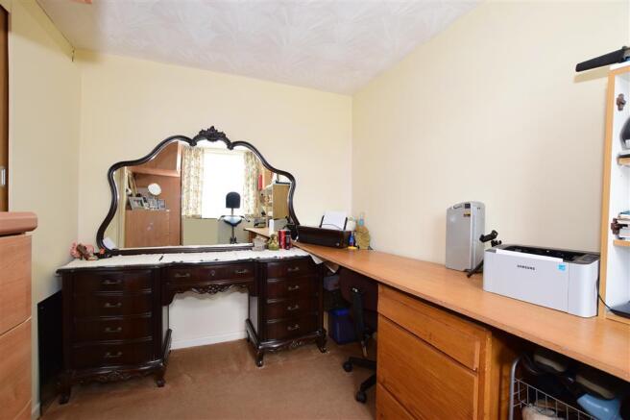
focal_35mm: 15
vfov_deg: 77.3
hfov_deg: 100.4
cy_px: 210
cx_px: 315
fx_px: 262
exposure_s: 1/10
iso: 640
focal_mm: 10
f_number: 6.3
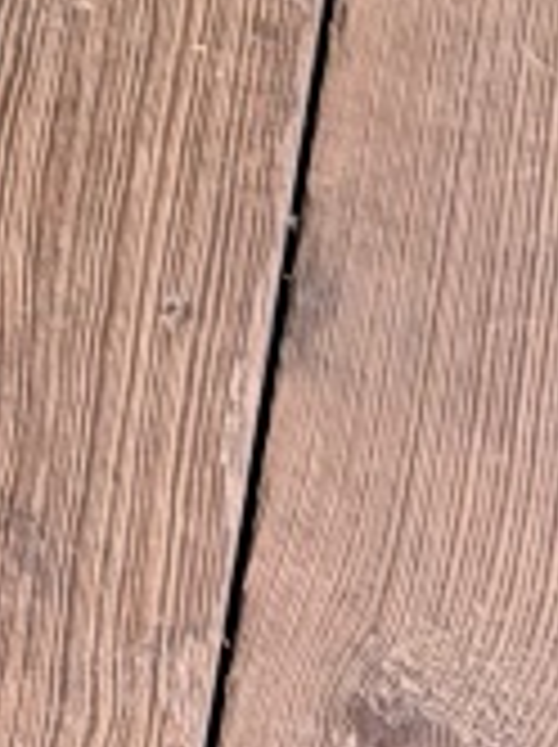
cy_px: -1647
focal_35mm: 347
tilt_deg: -29.4
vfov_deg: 5.3
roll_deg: +0.6
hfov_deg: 4.1
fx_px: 7477
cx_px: -1048
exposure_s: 1/50
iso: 160
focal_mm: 6.76
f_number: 1.78
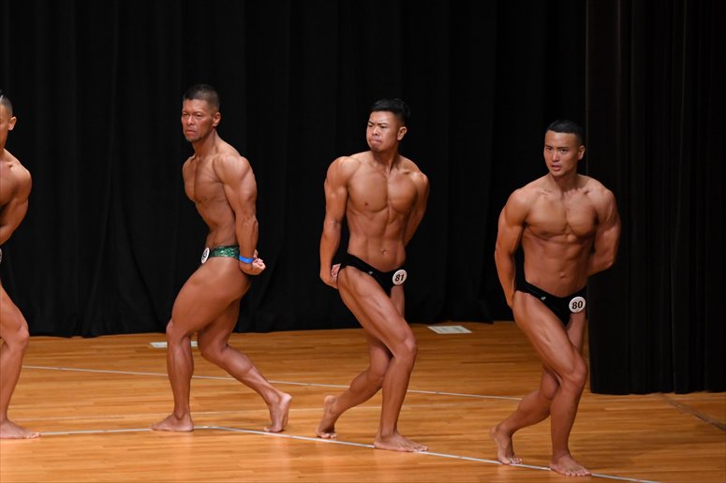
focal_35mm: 255
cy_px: 242
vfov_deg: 5.4
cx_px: 363
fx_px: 5140
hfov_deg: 8.1
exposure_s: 1/400
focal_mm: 170
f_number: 5.6
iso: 4000
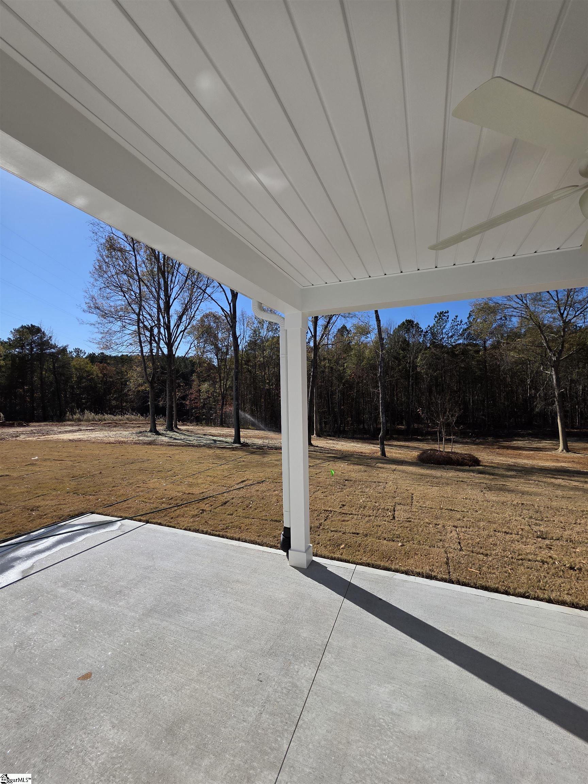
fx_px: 294
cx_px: 294
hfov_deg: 89.9
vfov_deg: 106.2
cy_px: 392
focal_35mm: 13
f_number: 1.9
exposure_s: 1/3211
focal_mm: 2.2
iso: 40
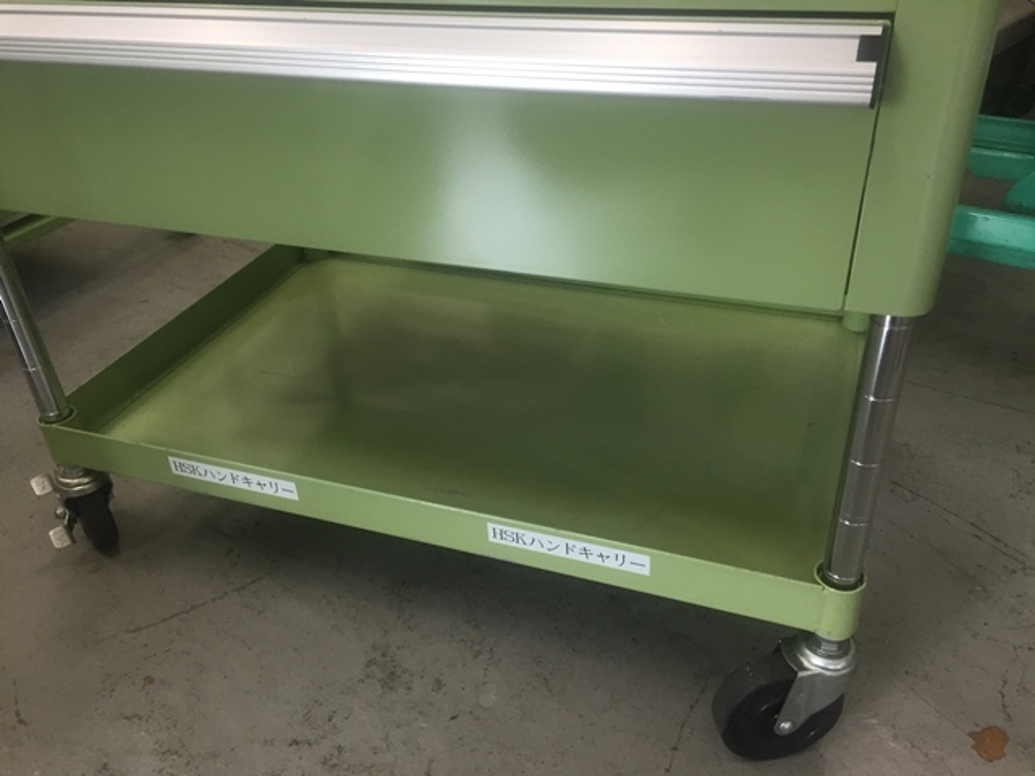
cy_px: 388
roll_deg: +1.8
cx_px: 518
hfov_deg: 61.7
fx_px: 867
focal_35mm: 29
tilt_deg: -34.3
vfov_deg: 48.2
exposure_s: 1/30
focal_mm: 4.15
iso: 40
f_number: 2.2
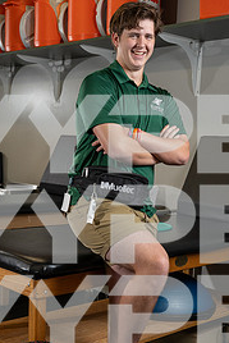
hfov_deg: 23.8
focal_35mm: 57
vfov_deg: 34.7
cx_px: 96
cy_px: 225
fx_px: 543
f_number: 7.1
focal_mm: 34
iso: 800
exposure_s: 1/250
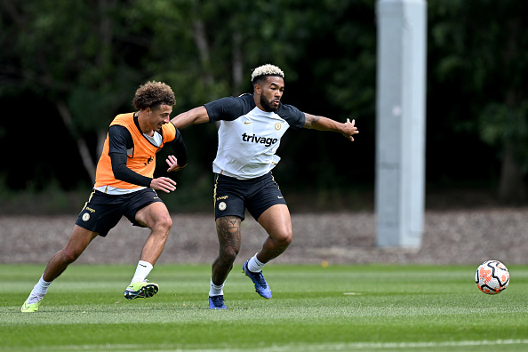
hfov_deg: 5.2
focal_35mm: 400
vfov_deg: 3.4
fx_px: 5866
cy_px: 176
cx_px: 264
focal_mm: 400
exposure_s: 1/5000
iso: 640
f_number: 4
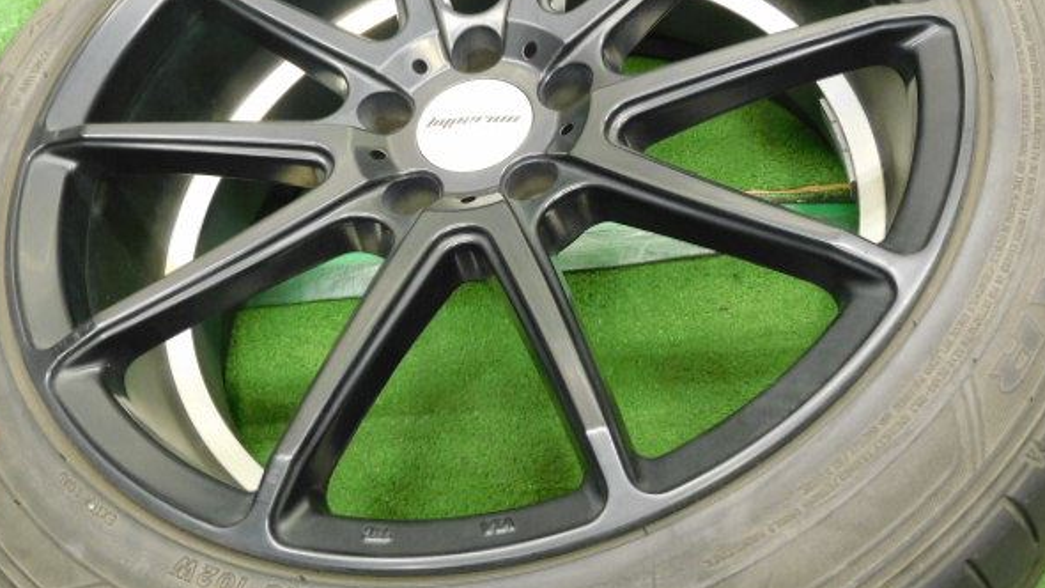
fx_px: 1081
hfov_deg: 51.6
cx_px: 515
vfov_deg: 30.1
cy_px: 179
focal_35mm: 39
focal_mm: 5.9
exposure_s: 1/10
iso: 400
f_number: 3.6
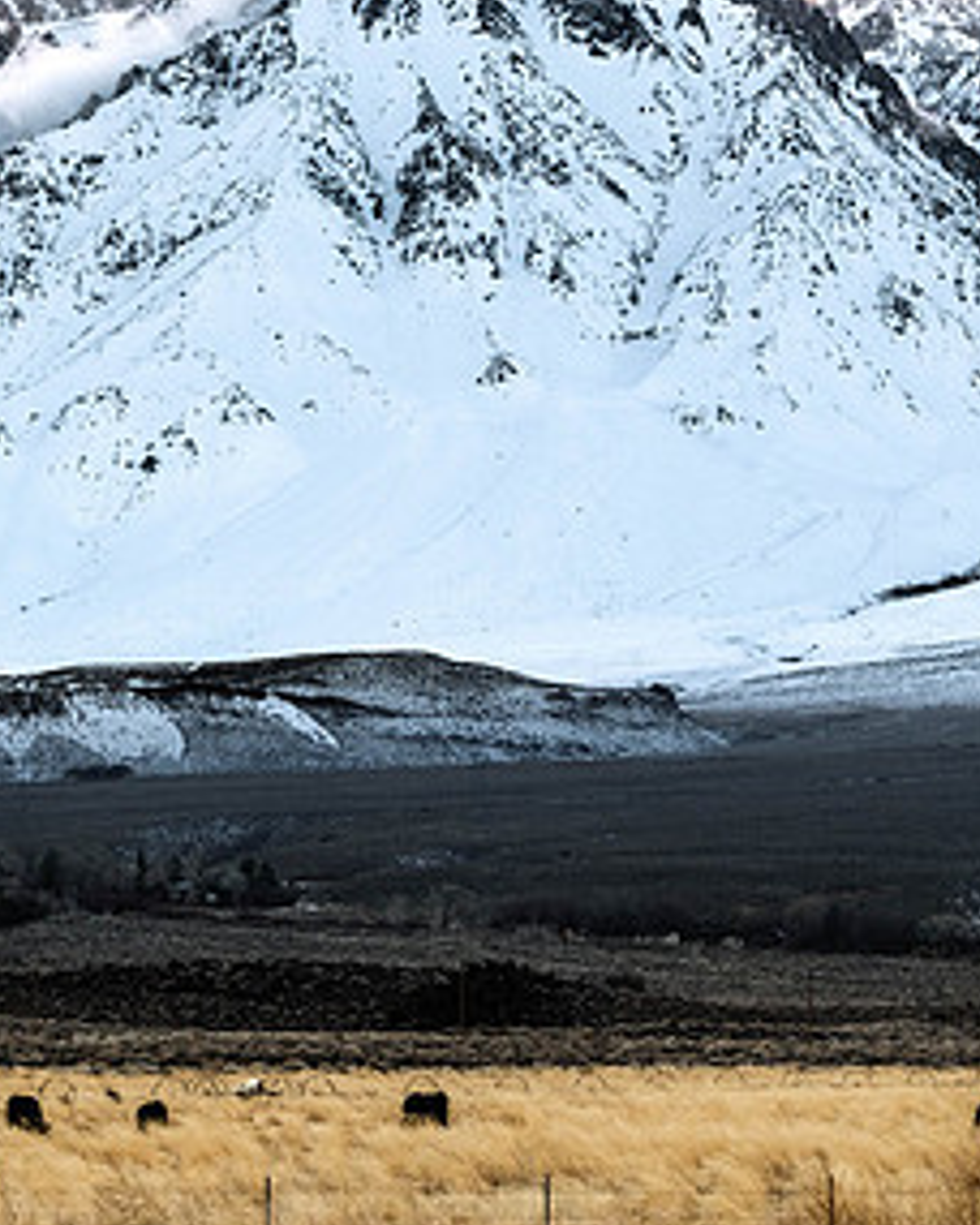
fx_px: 6852
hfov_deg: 8.2
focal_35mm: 189
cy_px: 544
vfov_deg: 10.2
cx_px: 361
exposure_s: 1/150
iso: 400
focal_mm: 66
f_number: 8
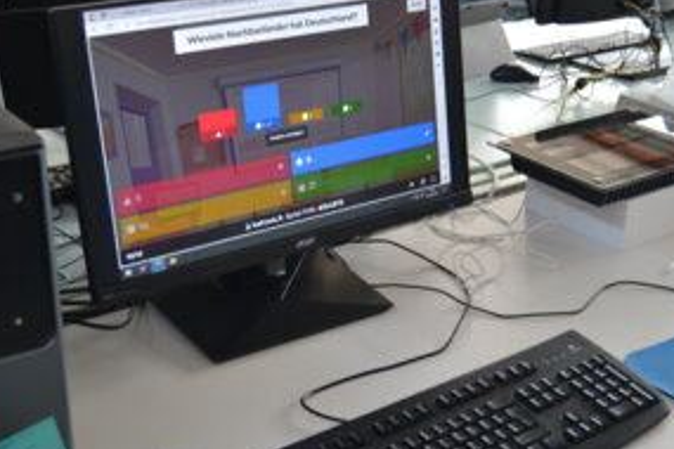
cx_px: 378
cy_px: 212
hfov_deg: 33.9
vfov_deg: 23.0
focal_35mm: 59
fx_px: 1105
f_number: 4
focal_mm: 28
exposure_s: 1/60
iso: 500
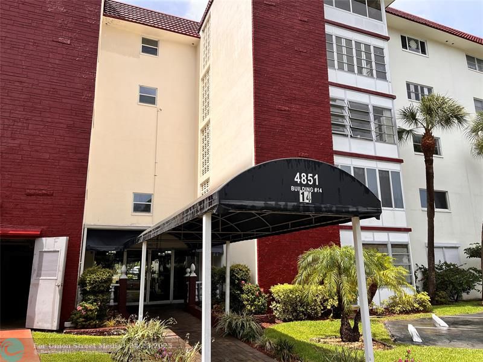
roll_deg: +1.4
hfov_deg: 67.3
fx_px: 363
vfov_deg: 53.1
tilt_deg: +12.9
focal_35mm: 26
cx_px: 242
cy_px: 181
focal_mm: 5.1
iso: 50
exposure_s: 1/3049
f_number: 1.6
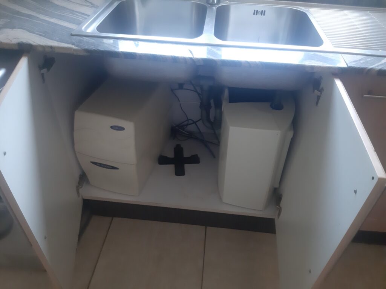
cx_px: 193
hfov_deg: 65.3
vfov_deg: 51.4
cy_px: 144
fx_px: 301
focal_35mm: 27
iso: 500
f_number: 1.7
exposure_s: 1/50
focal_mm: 3.93
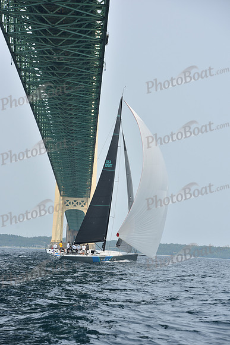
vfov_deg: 16.8
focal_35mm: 122
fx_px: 1168
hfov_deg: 11.2
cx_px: 115
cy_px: 172
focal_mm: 122
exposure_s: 1/1250
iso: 250
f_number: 7.1
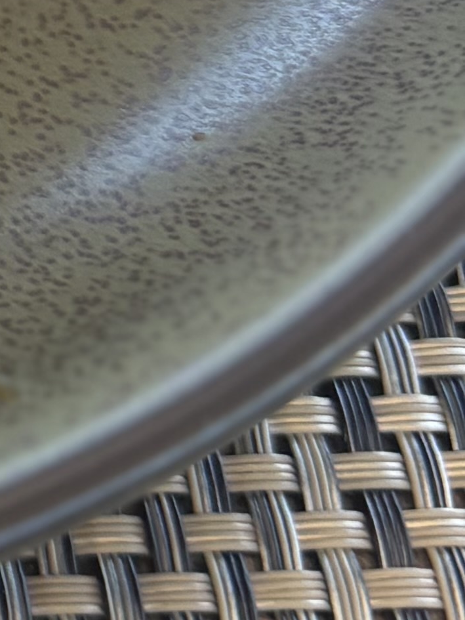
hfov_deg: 8.5
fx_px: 2596
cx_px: -939
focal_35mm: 145
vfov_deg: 12.7
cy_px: -411
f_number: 1.78
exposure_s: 1/222
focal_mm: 6.76
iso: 64
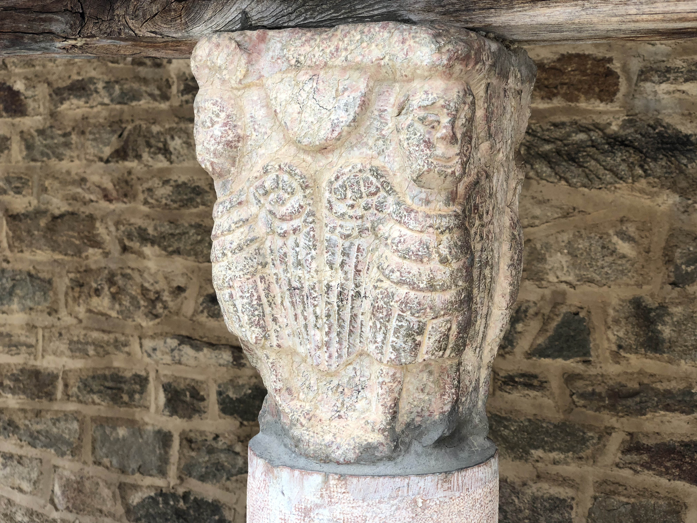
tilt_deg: -2.6
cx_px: 348
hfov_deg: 36.8
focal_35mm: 52
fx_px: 1047
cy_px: 262
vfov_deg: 28.0
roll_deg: +0.1
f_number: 2.4
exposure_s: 1/193
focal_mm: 6
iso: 16
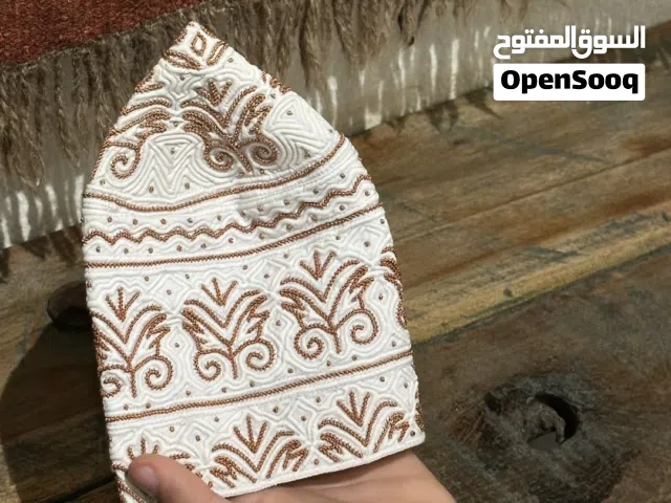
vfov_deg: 30.3
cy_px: 252
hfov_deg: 39.7
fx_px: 930
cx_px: 336
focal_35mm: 48
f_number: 1.78
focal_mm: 6.86
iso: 160
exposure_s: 1/50
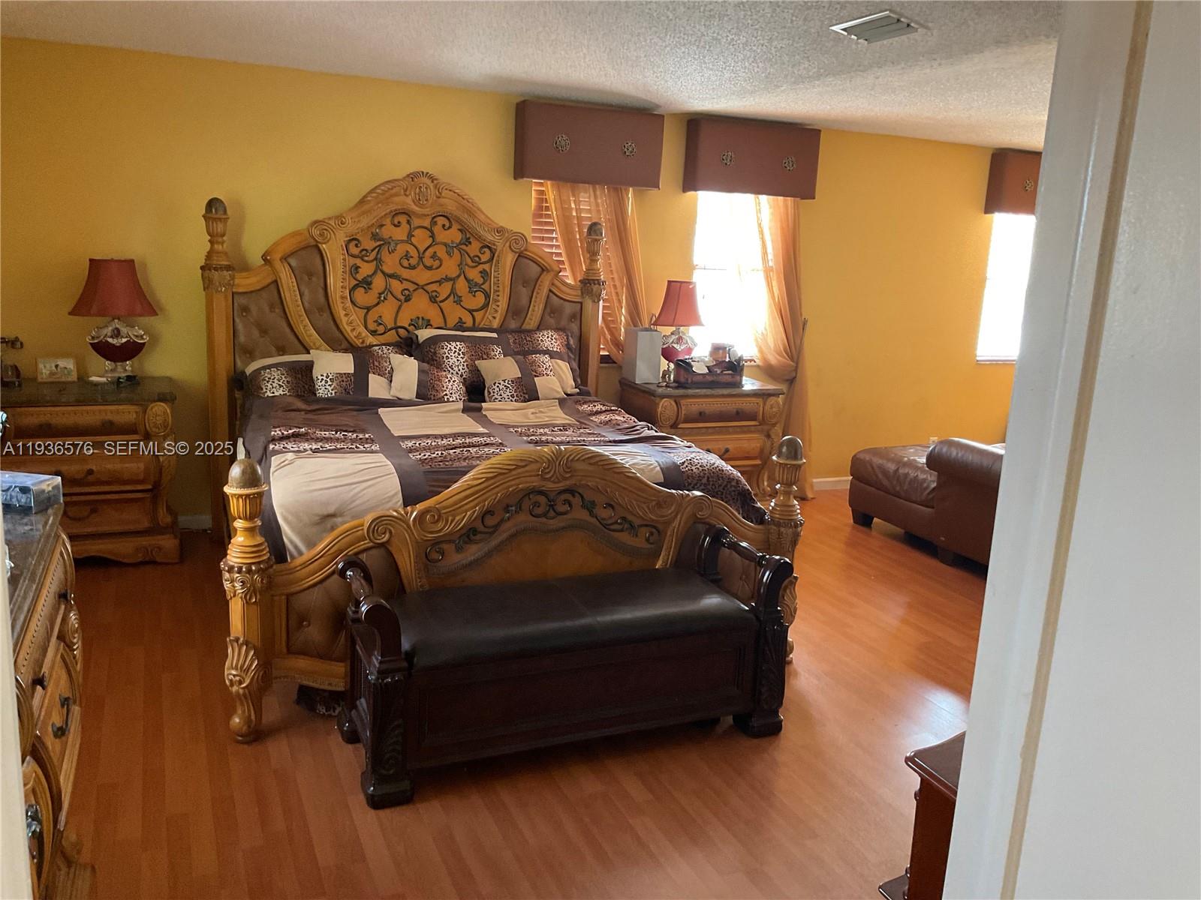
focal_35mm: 29
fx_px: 1006
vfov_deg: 48.2
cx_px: 600
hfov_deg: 61.7
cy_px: 450
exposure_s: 1/60
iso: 200
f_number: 1.8
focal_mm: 3
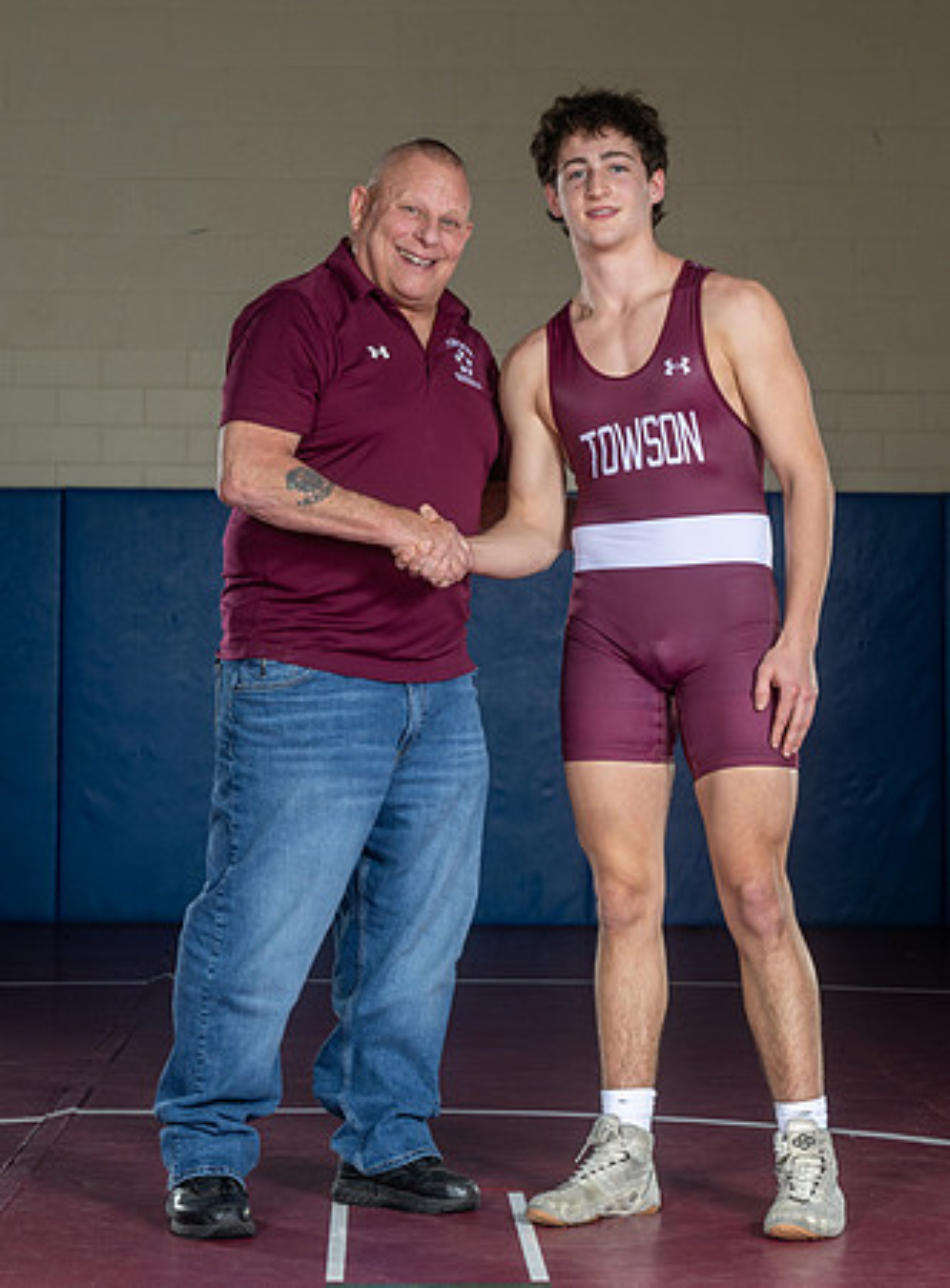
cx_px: 421
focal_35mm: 86
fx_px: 3176
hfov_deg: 17.0
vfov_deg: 22.9
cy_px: 484
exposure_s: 1/200
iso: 125
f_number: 6.3
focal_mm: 47
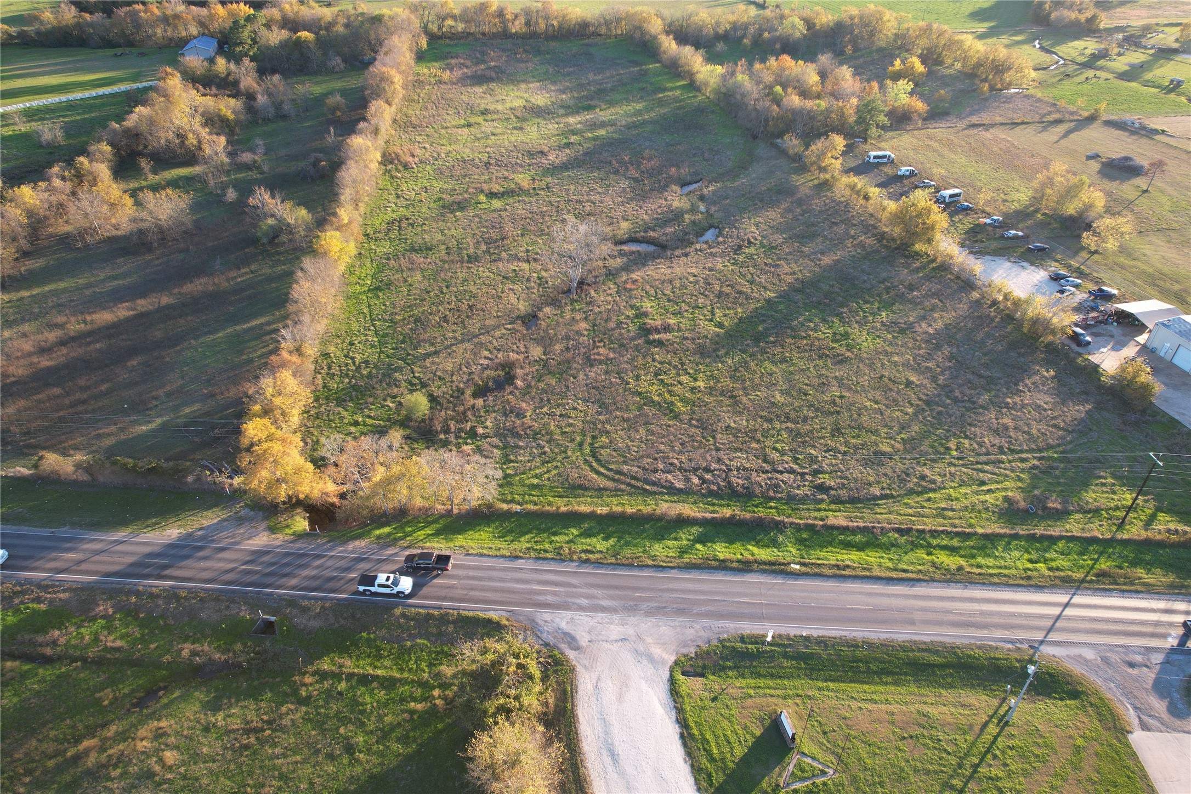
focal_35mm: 22
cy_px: 397
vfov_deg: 57.2
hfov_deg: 78.6
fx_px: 728
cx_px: 596
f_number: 2.8
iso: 100
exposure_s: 1/180
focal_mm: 8.38
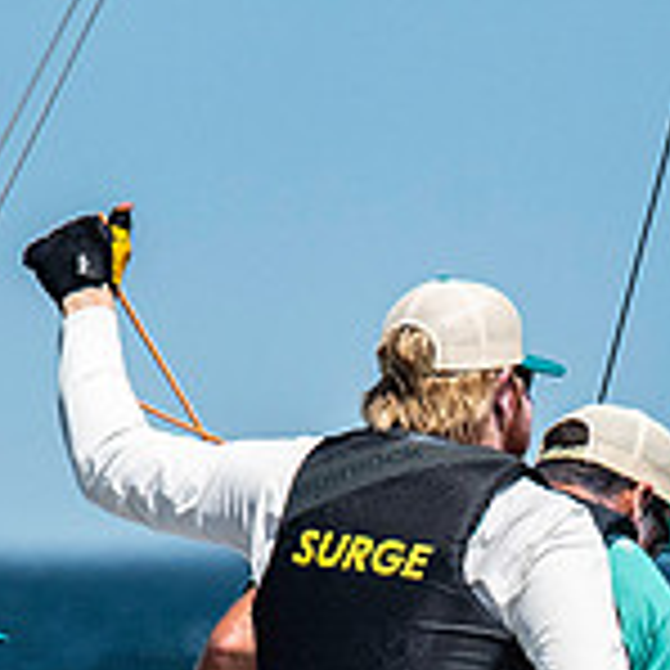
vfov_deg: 1.2
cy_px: 794
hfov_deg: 1.2
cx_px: 540
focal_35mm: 1486
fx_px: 32540
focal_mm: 300
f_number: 5.6
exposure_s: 1/6400
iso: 500
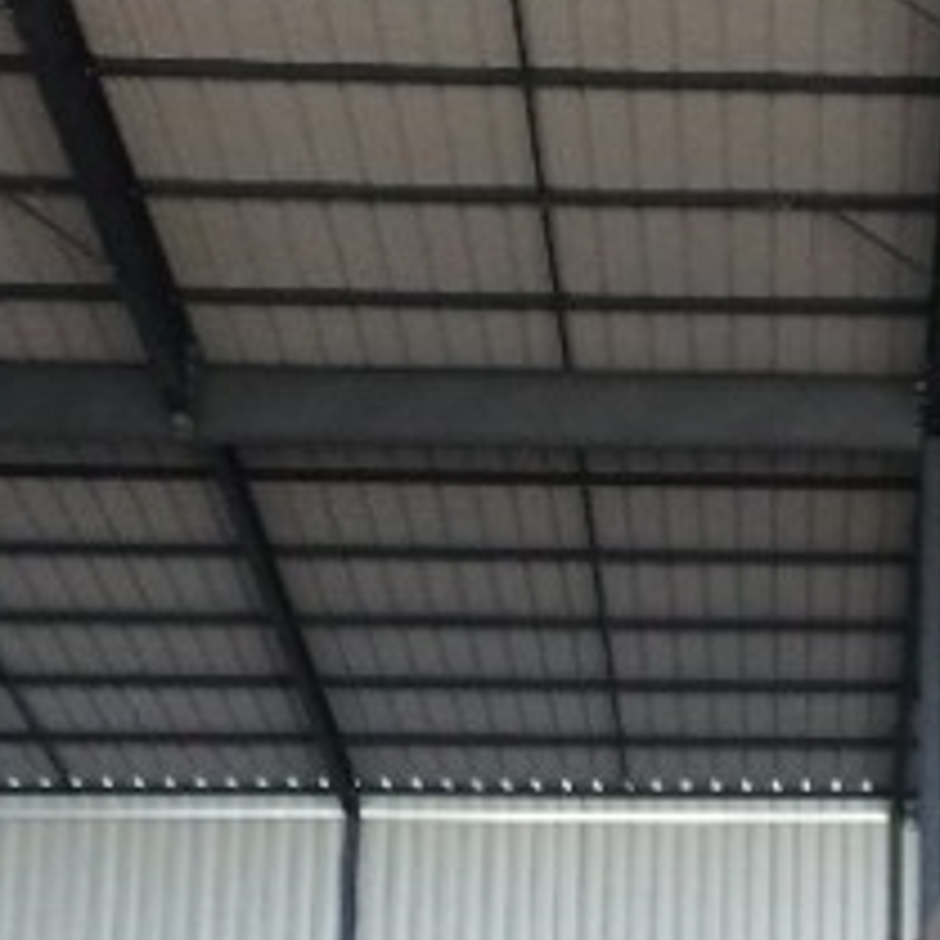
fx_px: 3011
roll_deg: +0.3
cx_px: 1021
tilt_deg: +12.9
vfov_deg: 17.7
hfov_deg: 17.2
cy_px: 490
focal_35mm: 98
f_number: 2.2
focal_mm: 4.15
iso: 160
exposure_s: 1/33
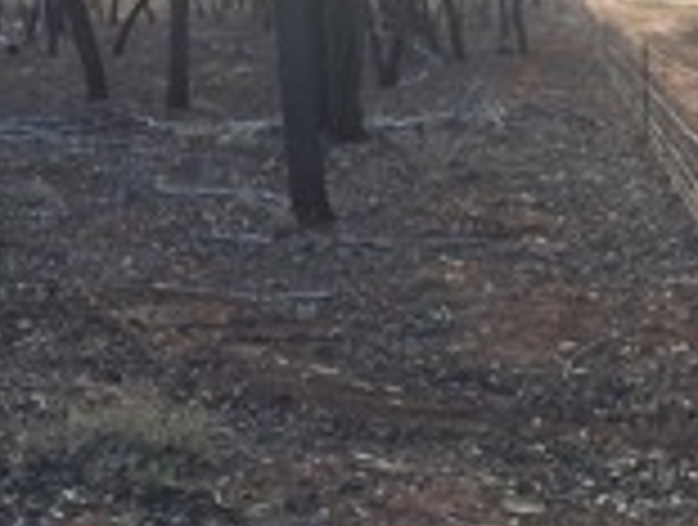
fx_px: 1960
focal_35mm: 97
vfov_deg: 14.4
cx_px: 558
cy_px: -229
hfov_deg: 20.0
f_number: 2.2
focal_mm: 4.15
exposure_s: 1/120
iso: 32
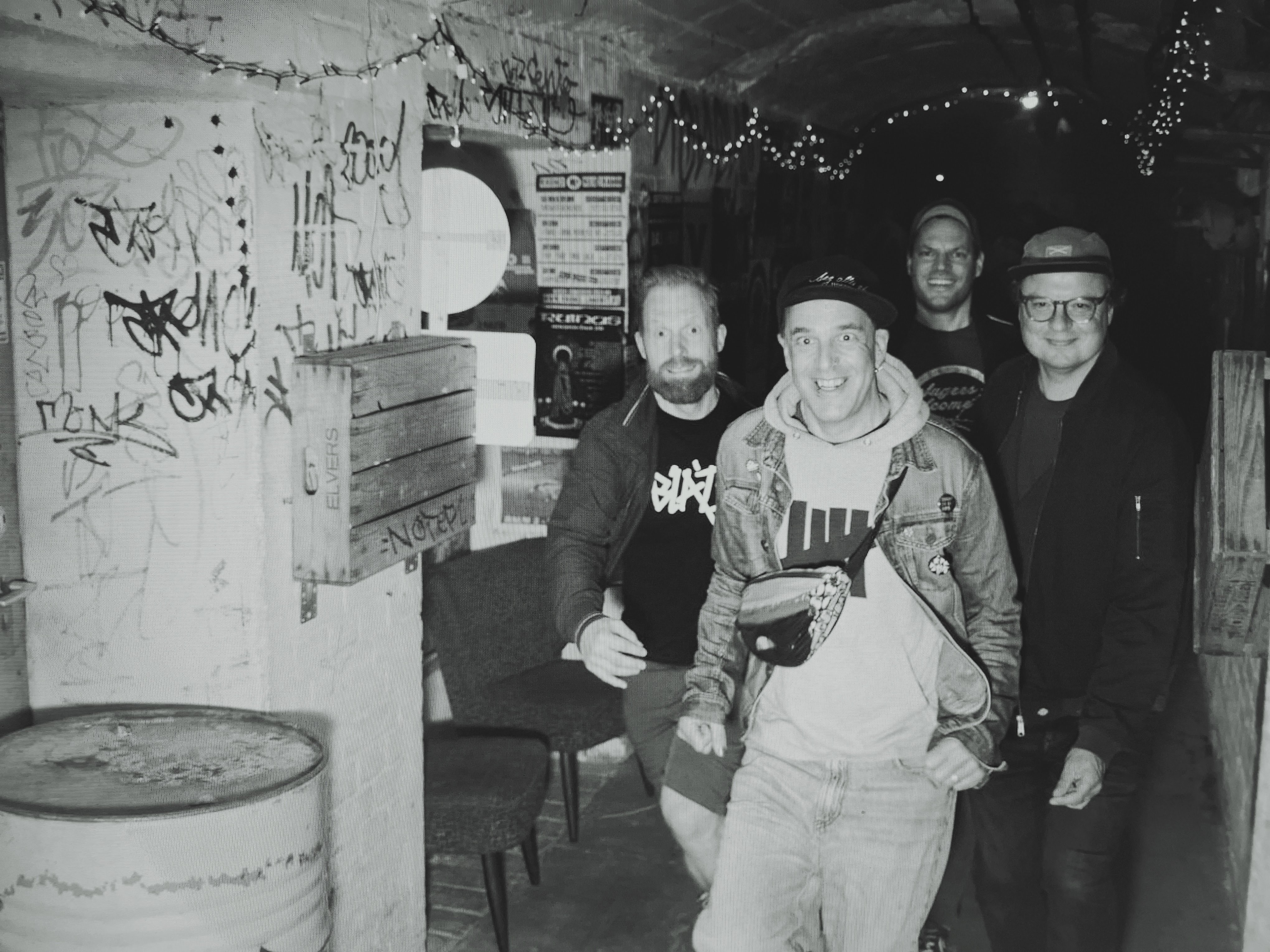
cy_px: 476
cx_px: 635
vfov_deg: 58.9
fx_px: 844
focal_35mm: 23
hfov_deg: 73.9
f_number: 1.8
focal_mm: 5.54
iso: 320
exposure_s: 1/40
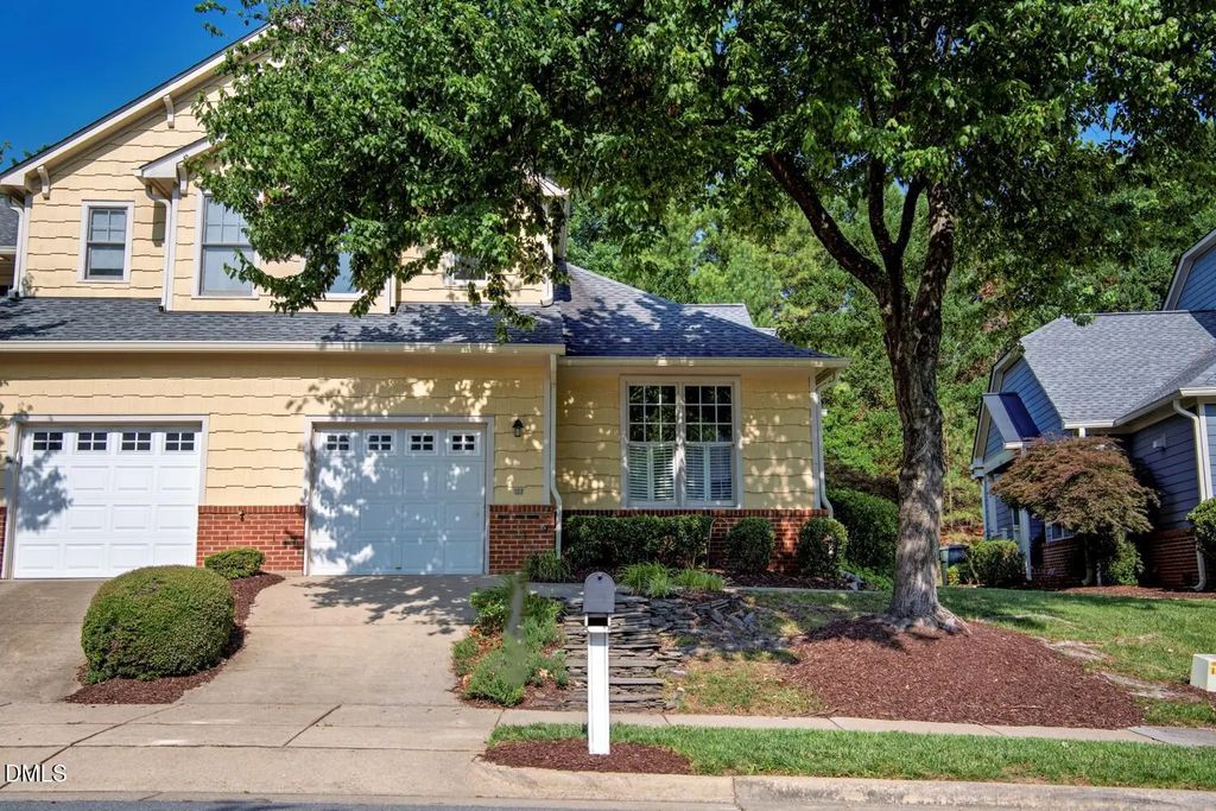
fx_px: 1182
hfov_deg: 54.4
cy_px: 406
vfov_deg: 37.9
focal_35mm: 35
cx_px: 608
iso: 100
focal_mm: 35
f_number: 8
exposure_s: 1/1250
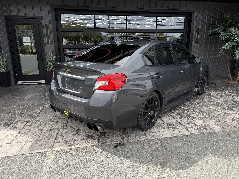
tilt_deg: -14.6
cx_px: 120
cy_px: 90
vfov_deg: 56.8
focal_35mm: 24
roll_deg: +0.9
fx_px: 166
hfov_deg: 71.6
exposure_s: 1/1385
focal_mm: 6.76
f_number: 1.78
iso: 80
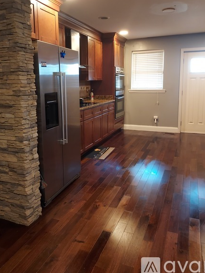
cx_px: 99
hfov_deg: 49.7
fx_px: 221
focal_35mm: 28
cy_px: 117
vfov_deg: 63.2
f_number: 1.8
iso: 400
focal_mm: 4.6
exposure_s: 1/30
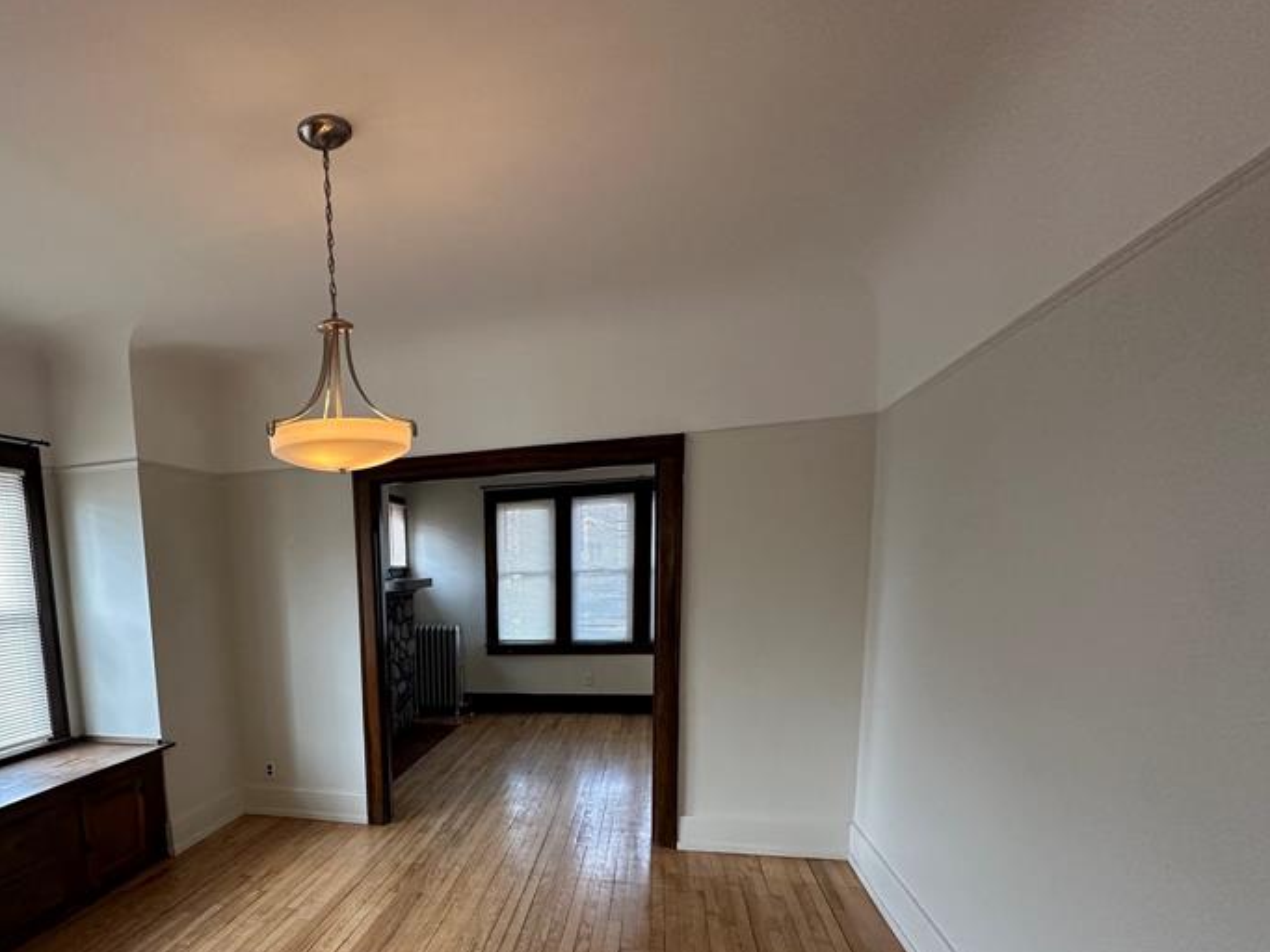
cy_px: 697
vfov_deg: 60.5
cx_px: 383
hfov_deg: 75.5
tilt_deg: -8.6
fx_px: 770
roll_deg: +2.3
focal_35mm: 21
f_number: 2.2
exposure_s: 1/120
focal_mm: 2.22
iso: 250
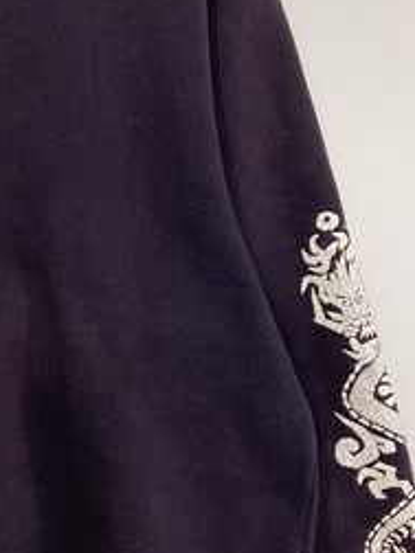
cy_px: 270
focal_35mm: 89
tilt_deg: -19.9
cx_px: -119
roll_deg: -1.5
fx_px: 1423
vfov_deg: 22.0
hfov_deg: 15.8
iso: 64
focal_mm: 3.99
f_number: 1.8
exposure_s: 1/50
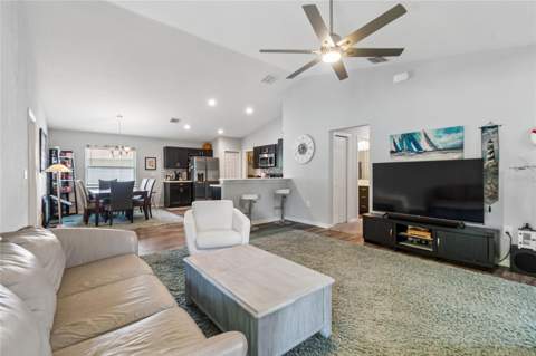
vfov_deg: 77.2
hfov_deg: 100.4
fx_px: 223
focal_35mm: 15
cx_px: 268
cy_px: 178
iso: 100
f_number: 7.1
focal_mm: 10
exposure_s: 1/5
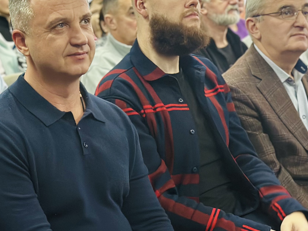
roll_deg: -0.2
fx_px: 1023
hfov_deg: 17.1
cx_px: 117
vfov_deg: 12.9
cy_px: 83
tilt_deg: -7.1
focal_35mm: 115
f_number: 1.78
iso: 320
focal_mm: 6.86
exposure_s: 1/50
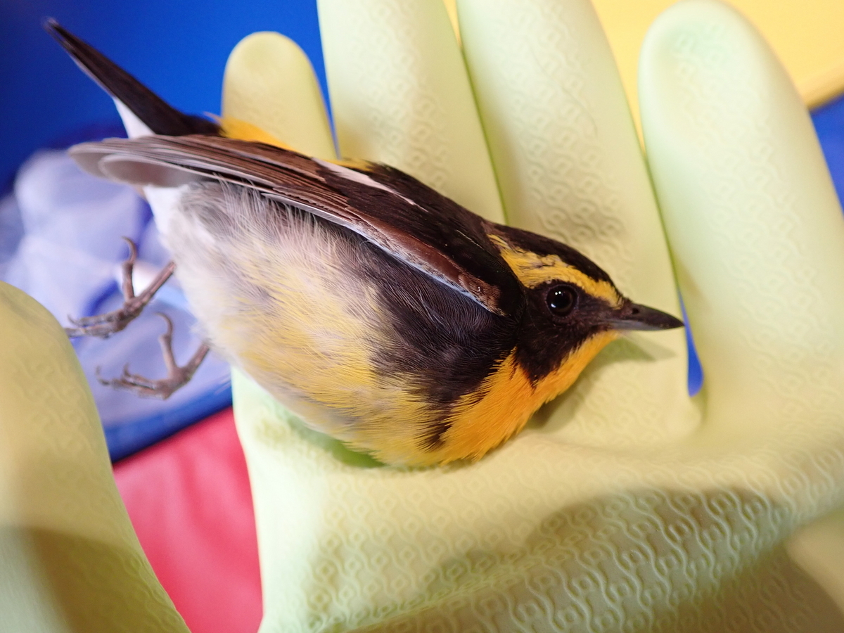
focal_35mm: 30
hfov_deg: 60.0
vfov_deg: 46.8
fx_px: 731
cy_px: 316
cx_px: 422
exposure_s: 1/125
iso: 400
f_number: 2.3
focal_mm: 5.5
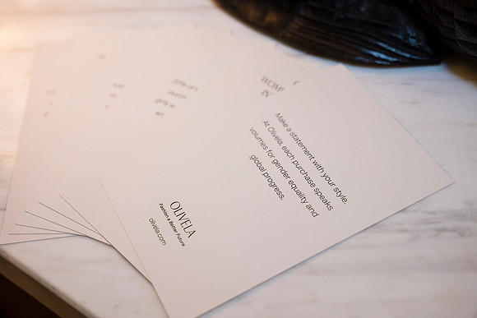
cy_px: 159
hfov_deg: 38.2
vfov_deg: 26.0
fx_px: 689
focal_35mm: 52
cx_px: 238
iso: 1250
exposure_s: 1/125
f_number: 4
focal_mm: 52
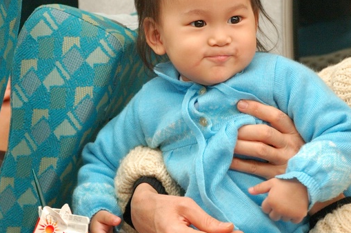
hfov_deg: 13.6
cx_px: 233
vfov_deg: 9.0
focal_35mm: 151
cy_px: 34
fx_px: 1470
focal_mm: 50
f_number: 4
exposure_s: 1/50
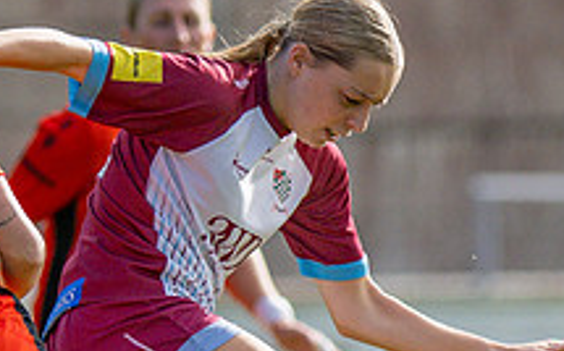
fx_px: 28782
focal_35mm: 1874
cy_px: 403
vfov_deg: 0.7
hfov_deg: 1.1
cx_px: -197
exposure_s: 1/3200
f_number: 2.8
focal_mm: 300
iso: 200
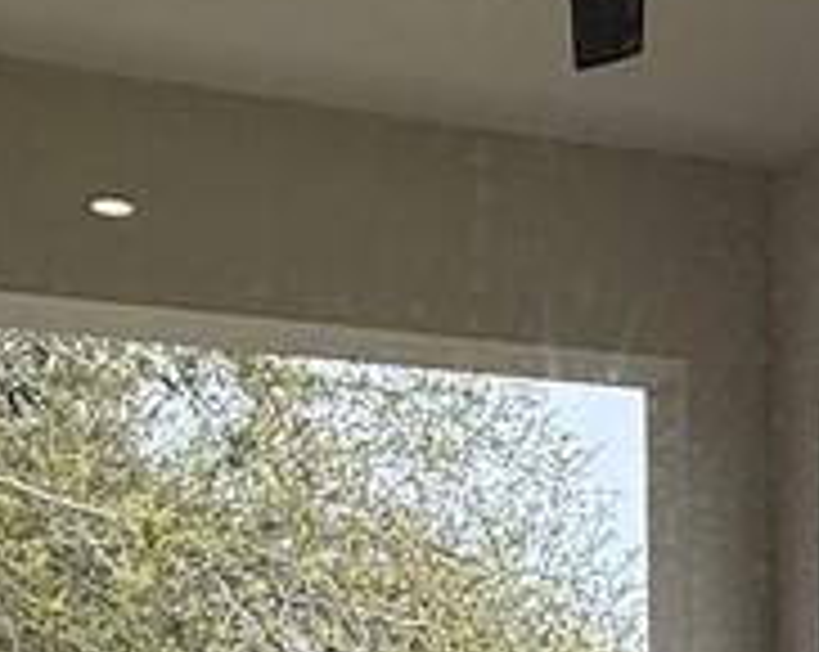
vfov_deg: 17.6
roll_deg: +0.2
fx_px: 1863
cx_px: 693
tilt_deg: -4.8
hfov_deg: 24.3
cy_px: 1012
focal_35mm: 77
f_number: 2.2
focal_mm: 2.22
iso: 64
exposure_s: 1/288
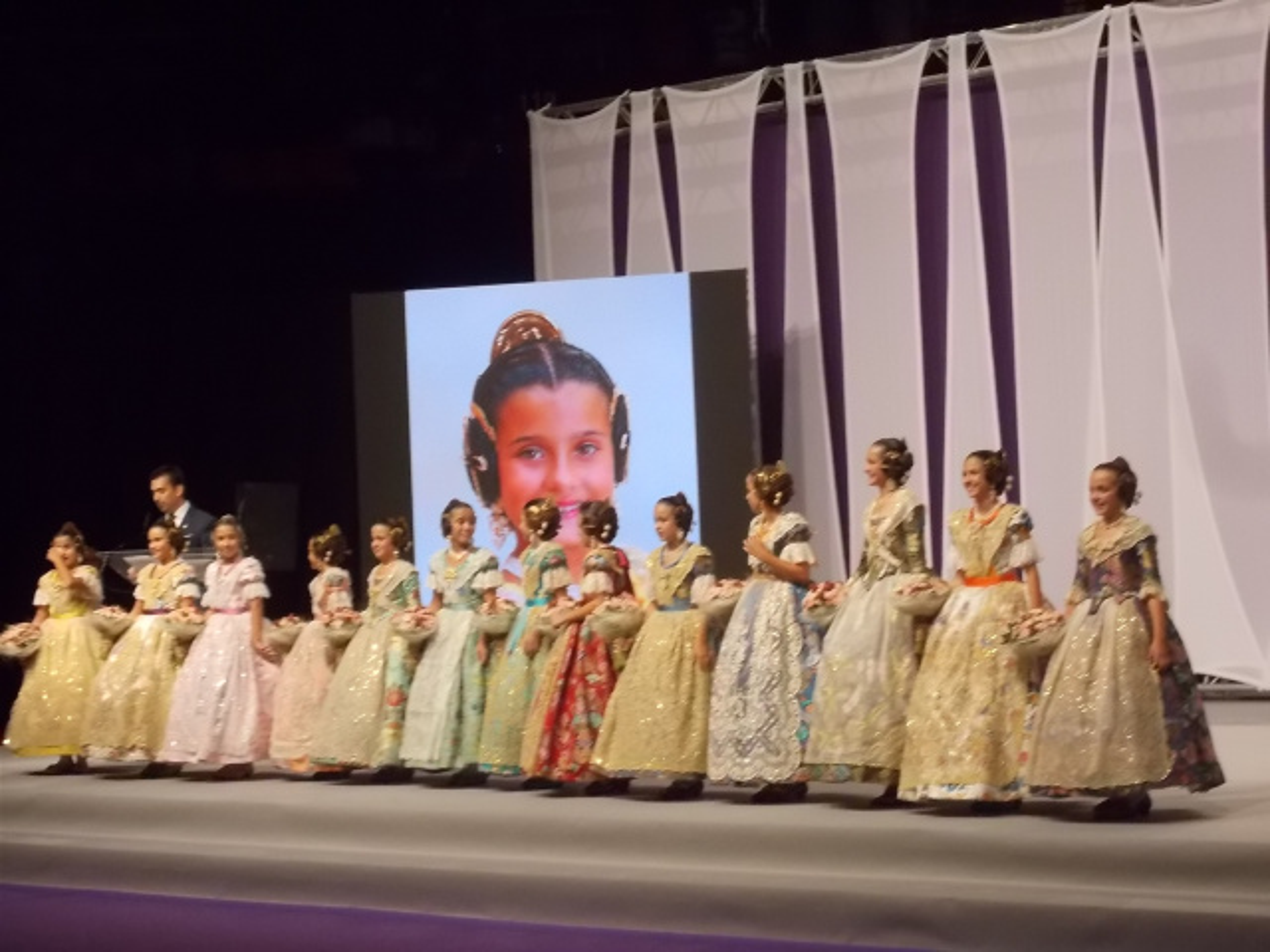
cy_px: 476
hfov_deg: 22.8
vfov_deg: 17.2
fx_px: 3155
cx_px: 635
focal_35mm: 86
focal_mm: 15.4
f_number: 6.3
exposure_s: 1/60
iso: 450
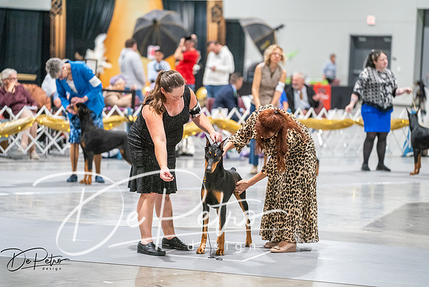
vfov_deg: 10.0
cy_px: 144
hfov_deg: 15.0
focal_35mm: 137
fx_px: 1633
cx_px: 214
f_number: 2.8
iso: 6400
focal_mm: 137
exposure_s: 1/250
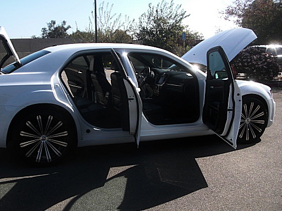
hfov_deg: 42.0
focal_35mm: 45
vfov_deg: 32.2
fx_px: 367
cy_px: 101
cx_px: 123
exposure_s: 1/640
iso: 50
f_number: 2.8
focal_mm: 6.3
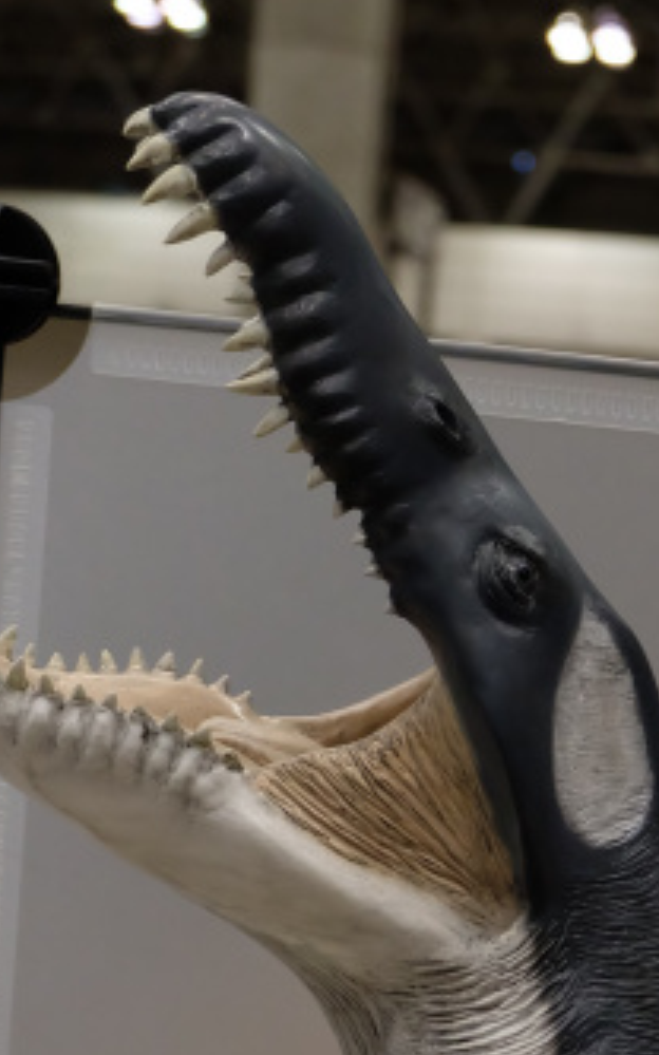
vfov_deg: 20.8
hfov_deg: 13.3
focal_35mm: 98
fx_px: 2817
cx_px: 467
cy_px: 935
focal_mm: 26.9
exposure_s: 1/125
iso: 2500
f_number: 4.5
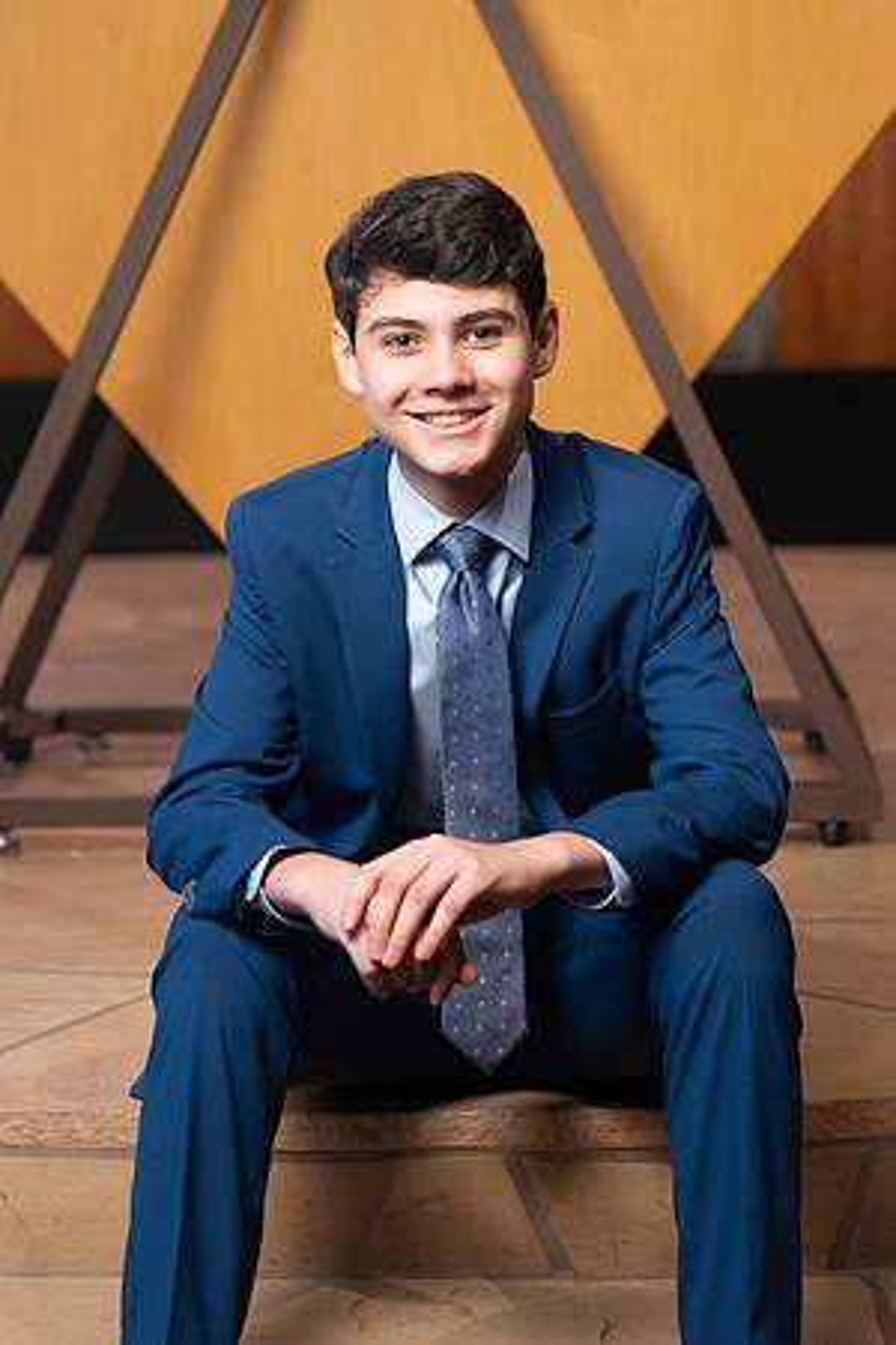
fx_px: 3920
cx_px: 448
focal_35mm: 105
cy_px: 672
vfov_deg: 19.5
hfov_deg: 13.0
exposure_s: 1/250
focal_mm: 105
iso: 1000
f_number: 4
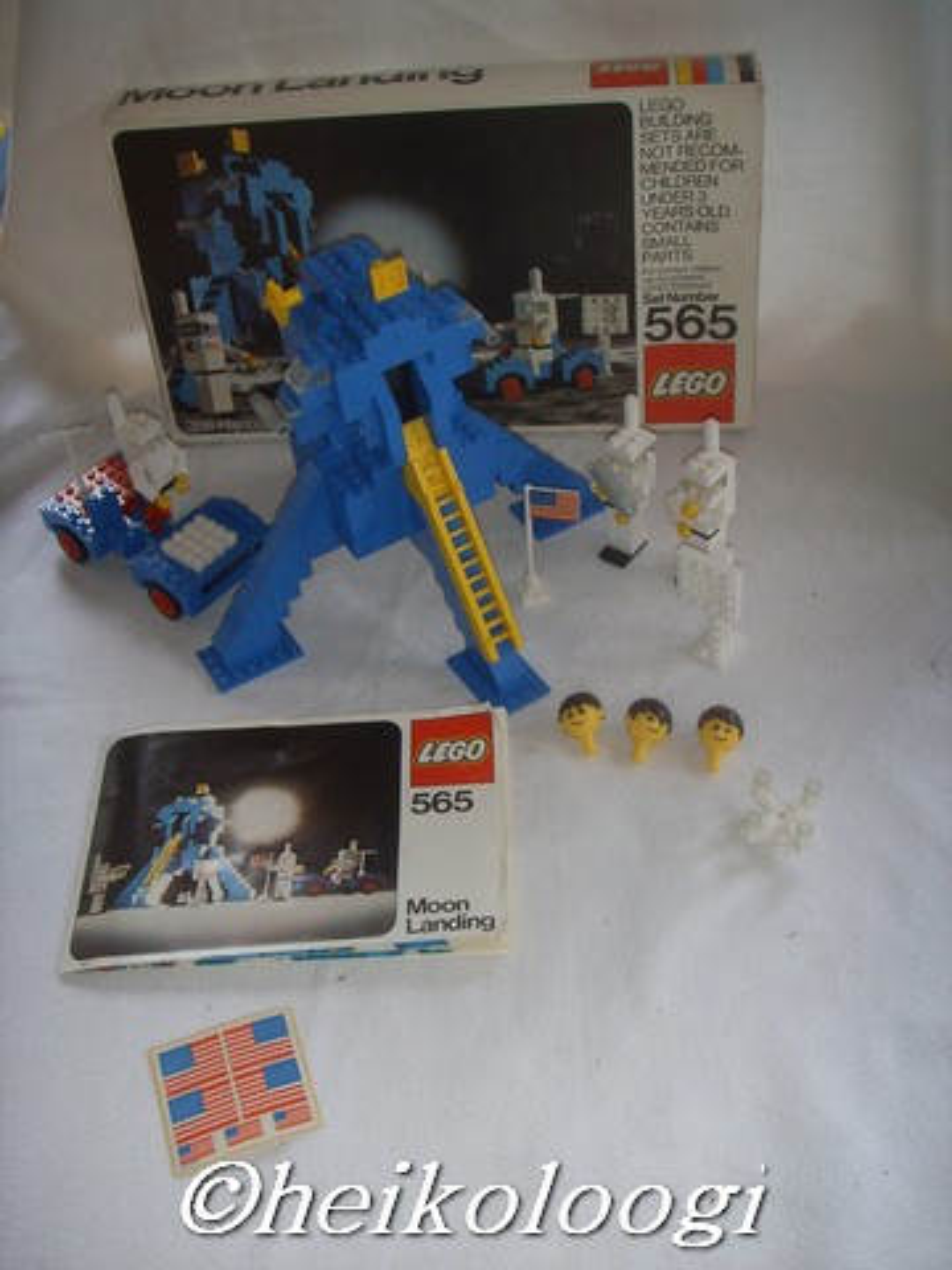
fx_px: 1430
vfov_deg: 47.9
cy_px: 635
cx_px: 476
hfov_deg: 36.8
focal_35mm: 39
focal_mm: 6.6
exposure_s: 1/45
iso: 100
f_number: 3.5
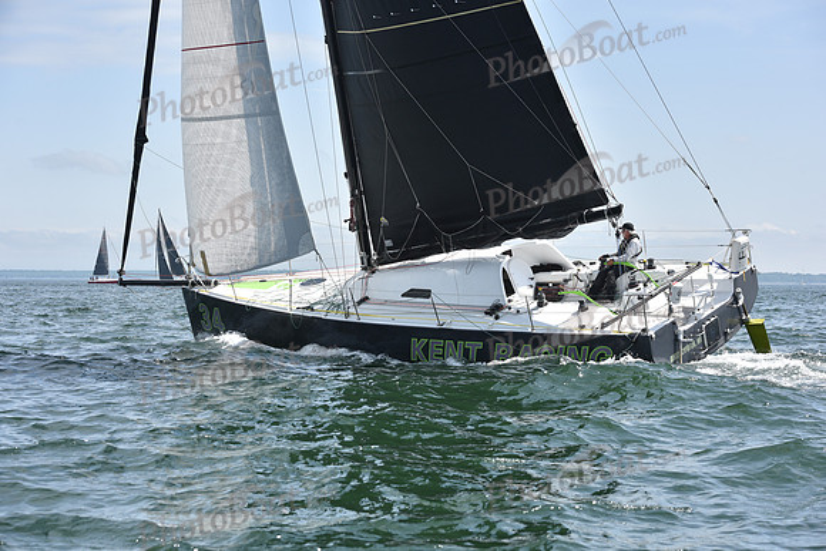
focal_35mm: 70
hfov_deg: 28.8
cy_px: 276
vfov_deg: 19.5
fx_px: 1606
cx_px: 413
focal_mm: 70
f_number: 7.1
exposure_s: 1/800
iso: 200
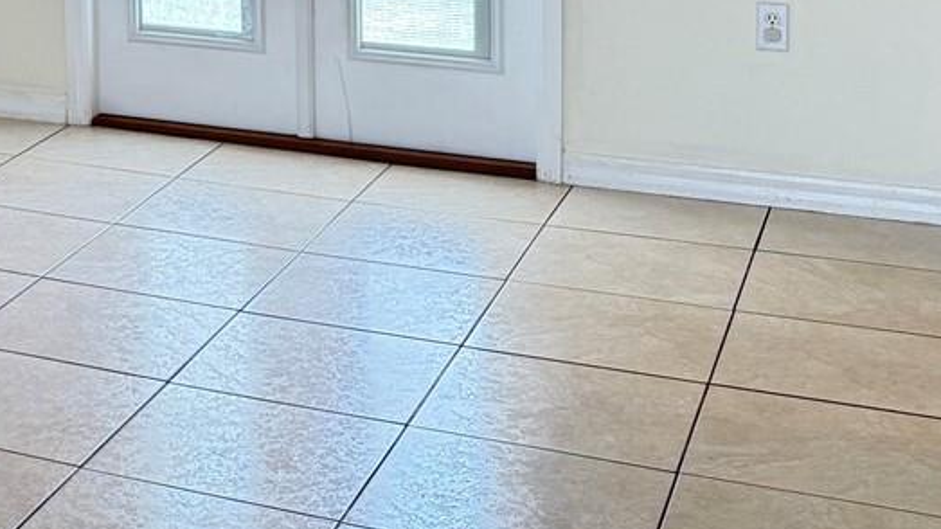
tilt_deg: -3.3
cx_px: -252
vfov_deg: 14.2
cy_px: -236
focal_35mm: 80
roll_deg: +1.7
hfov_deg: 23.7
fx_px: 1996
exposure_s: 1/120
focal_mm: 6.76
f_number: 1.78
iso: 100
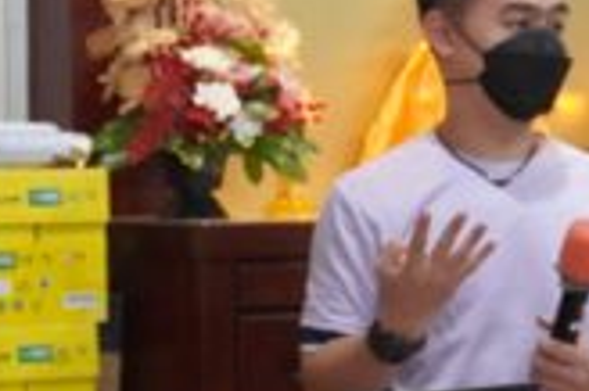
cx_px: 172
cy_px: 201
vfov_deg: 10.0
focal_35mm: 136
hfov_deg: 15.0
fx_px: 2230
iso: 6400
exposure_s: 1/160
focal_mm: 31
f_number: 5
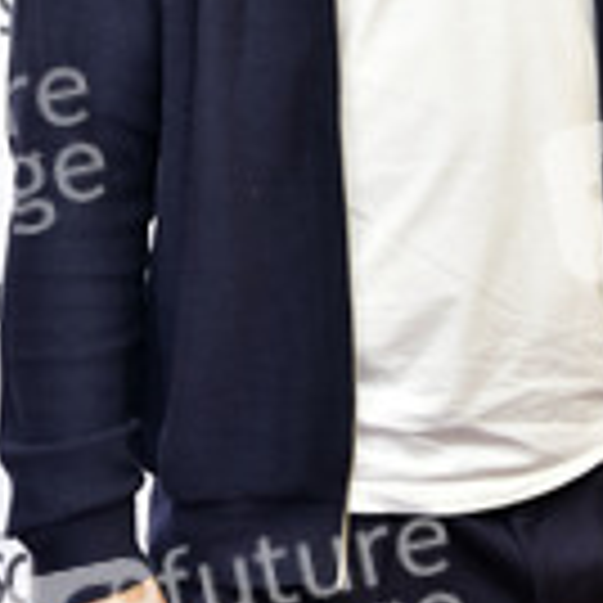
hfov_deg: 9.9
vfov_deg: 9.8
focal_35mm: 177
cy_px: -50
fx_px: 3488
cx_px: 364
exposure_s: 1/160
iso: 1000
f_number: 5.6
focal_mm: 70
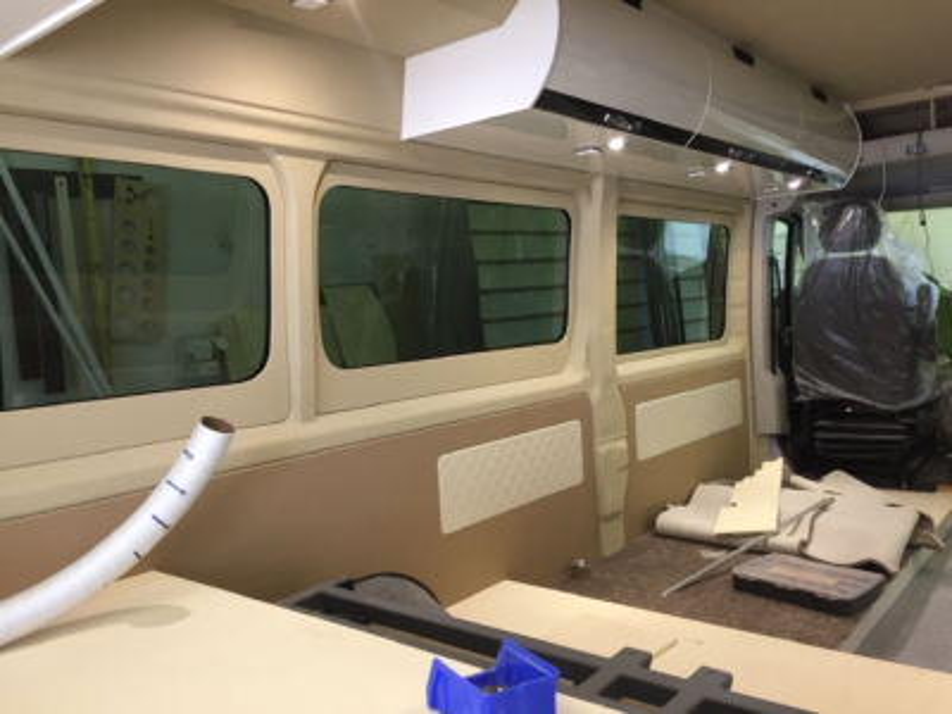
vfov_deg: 48.2
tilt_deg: -3.1
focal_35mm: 29
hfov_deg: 61.7
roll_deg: +2.9
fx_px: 798
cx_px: 476
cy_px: 357
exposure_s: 1/33
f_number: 2.2
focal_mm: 4.15
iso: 80
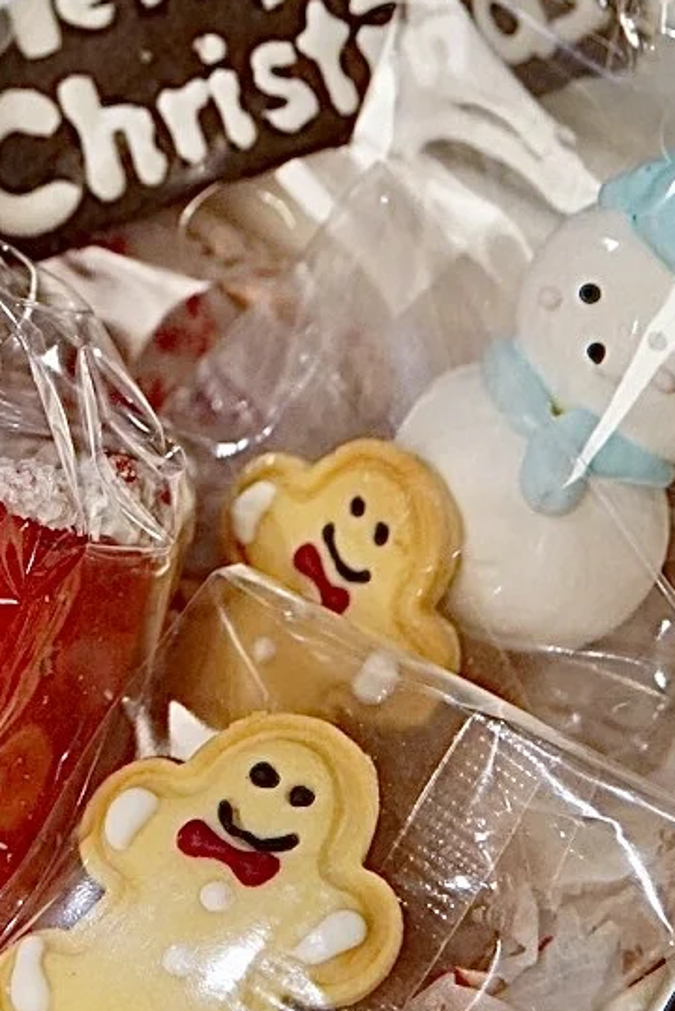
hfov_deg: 10.0
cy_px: -56
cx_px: -92
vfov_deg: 14.9
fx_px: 3792
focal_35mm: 135
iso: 1250
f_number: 3.2
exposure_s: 1/200
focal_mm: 30
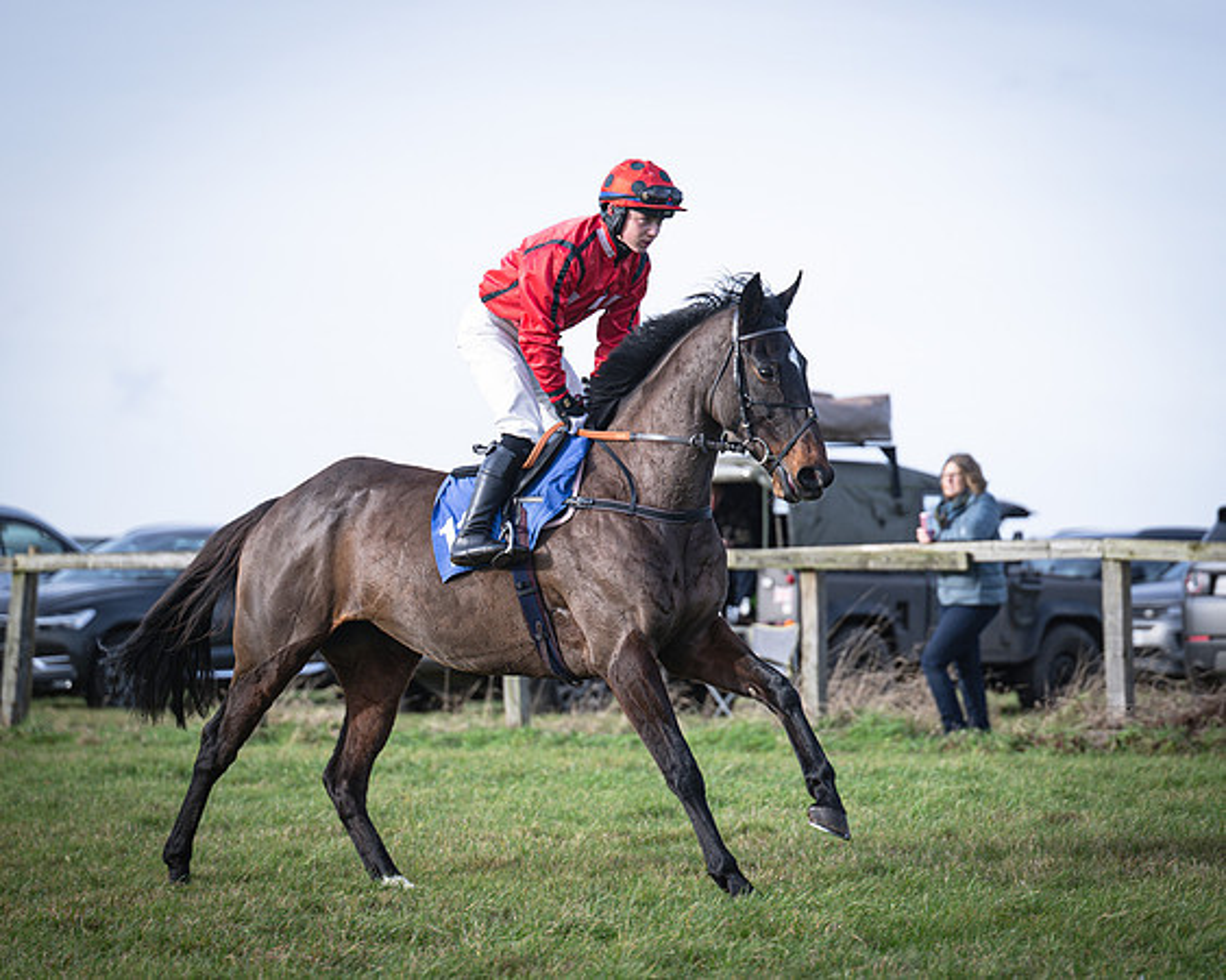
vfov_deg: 8.8
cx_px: 736
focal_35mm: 176
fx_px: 6375
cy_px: 490
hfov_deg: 11.0
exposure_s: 1/1000
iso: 125
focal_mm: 104
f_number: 2.8
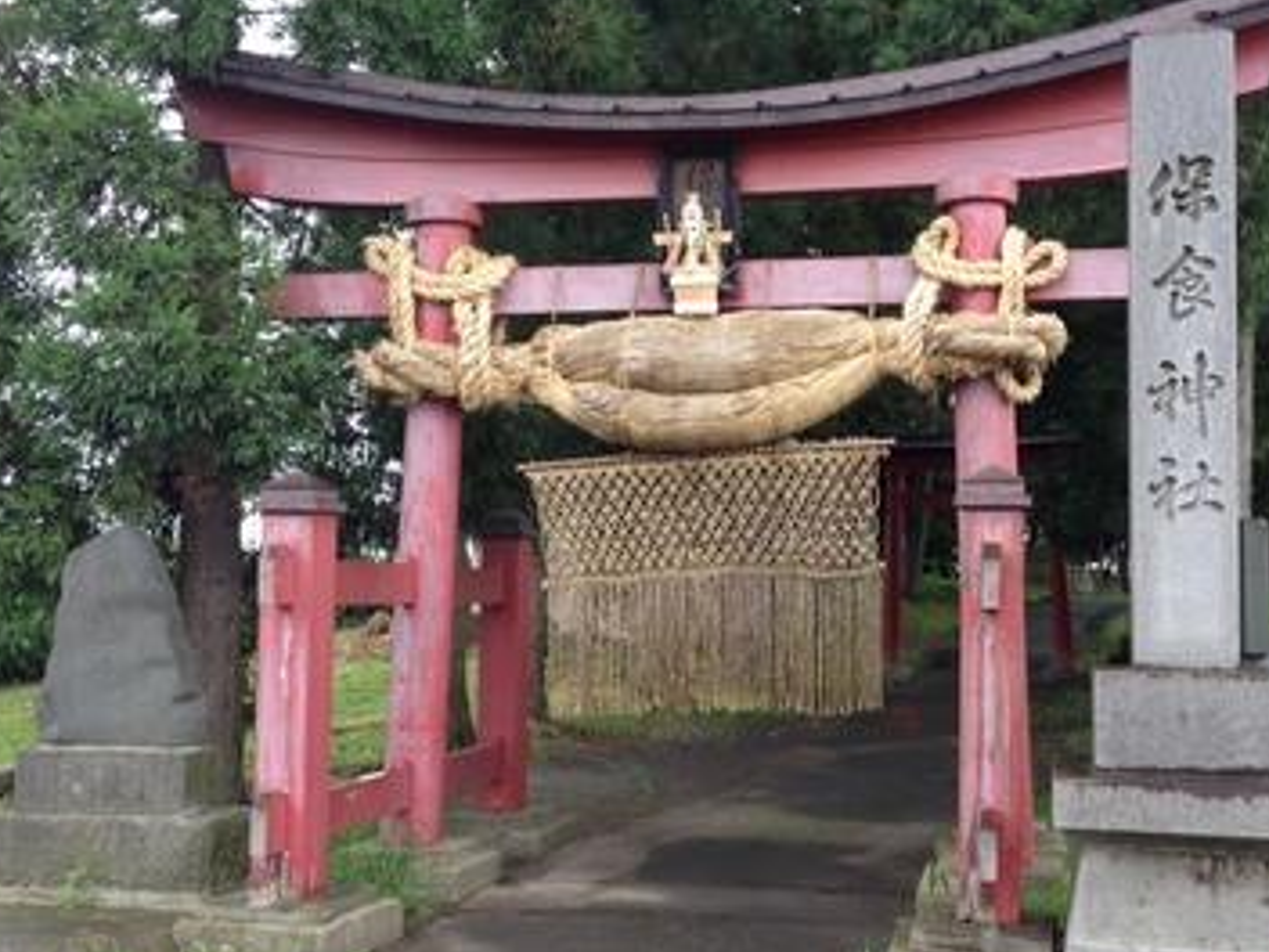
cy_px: 539
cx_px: 737
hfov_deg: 40.3
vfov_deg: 30.8
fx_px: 1723
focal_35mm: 47
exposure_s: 1/60
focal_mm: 4.28
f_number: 2.4
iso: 64
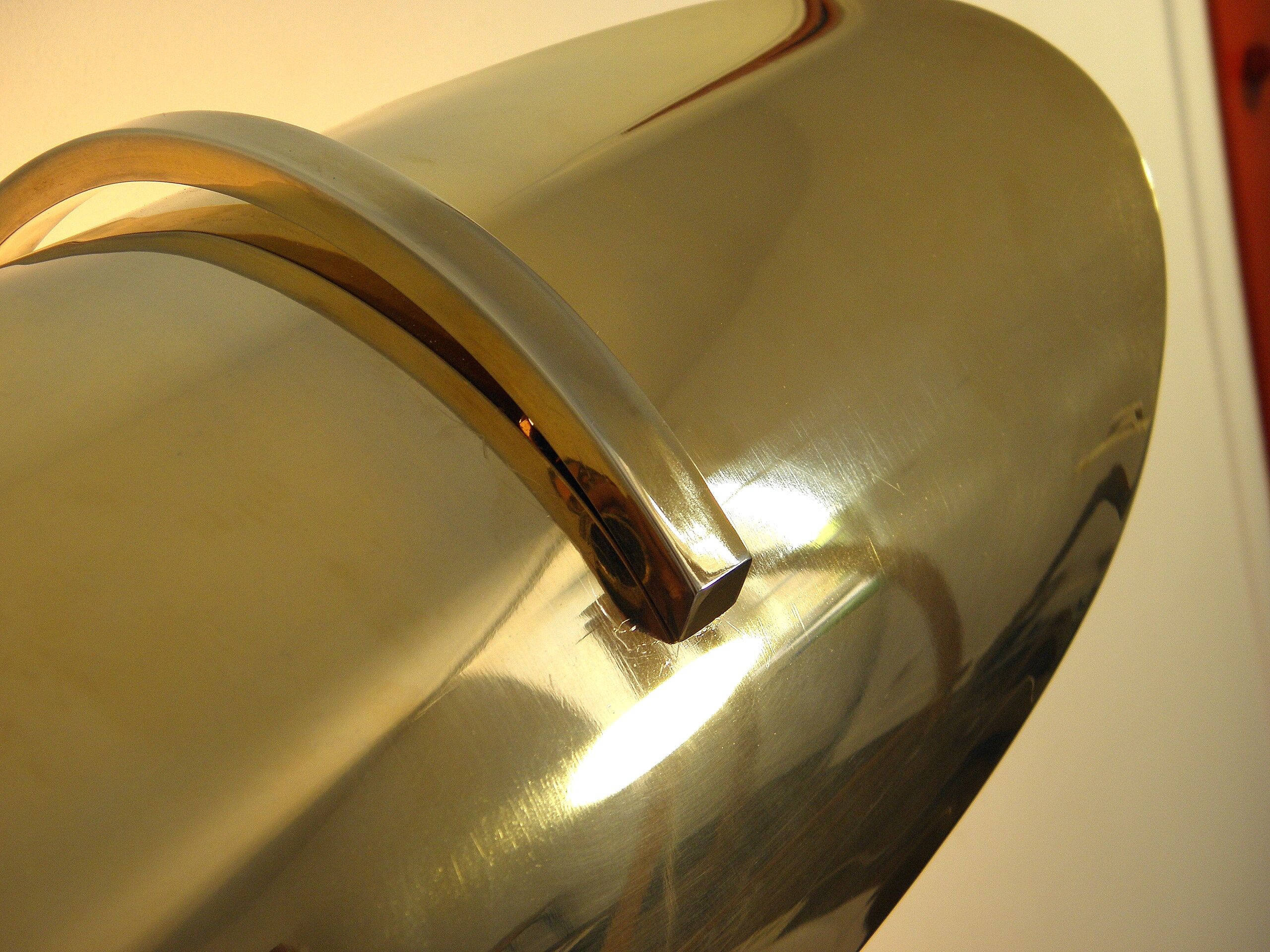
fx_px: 1614
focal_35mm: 44
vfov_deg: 32.9
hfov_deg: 42.9
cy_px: 476
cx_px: 635
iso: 100
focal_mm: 7.9
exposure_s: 1/40
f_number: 3.9
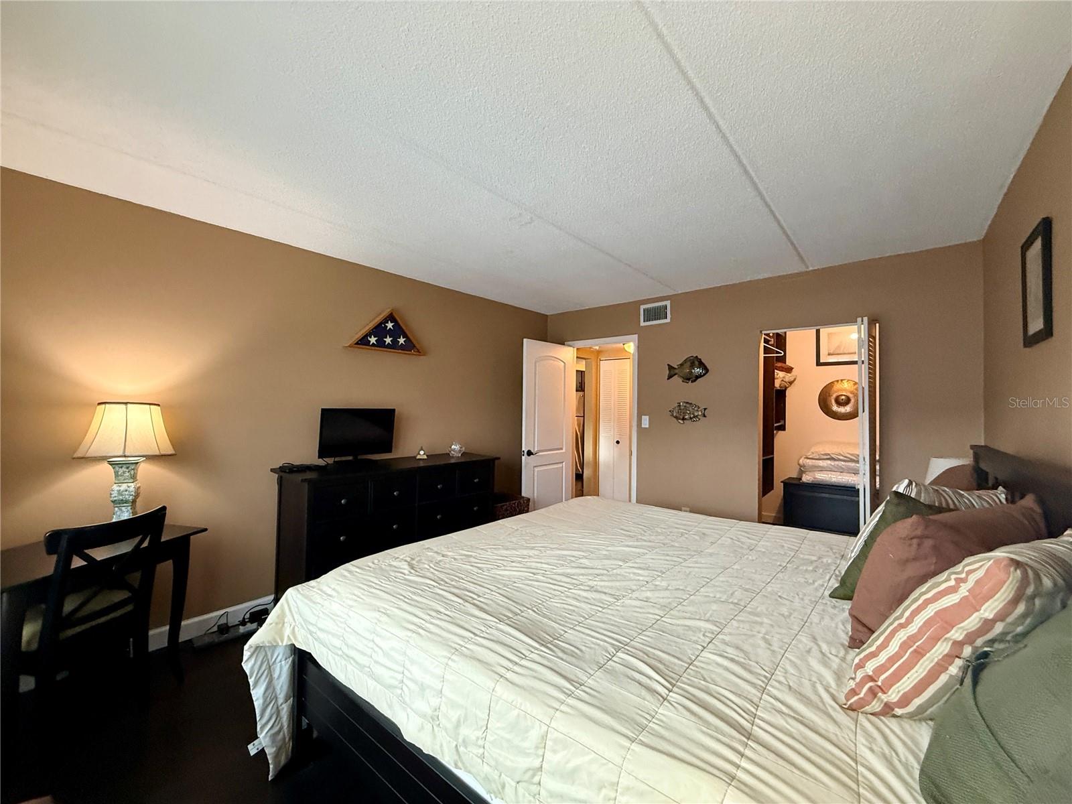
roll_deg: -0.4
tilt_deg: +1.5
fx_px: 434
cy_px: 402
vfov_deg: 85.7
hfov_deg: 102.1
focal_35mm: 14
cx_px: 536
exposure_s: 1/60
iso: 500
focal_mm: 2.22
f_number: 2.2
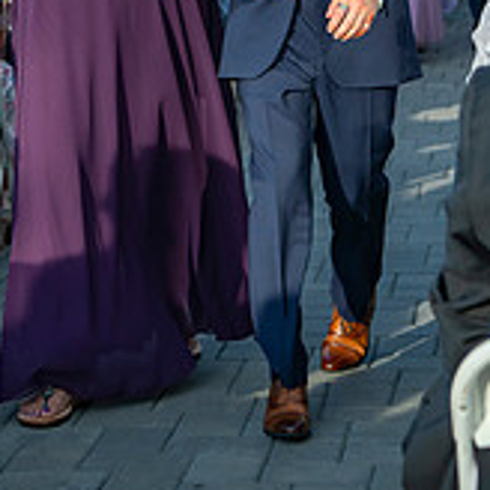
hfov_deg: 10.6
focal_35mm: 165
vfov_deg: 10.4
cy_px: -82
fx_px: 2642
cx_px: 289
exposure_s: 1/3200
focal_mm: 52
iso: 400
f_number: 4
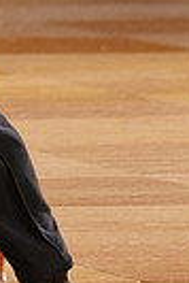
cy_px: -219
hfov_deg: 1.6
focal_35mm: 870
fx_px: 6833
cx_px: -120
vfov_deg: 2.4
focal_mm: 200
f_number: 4
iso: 3200
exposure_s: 1/400
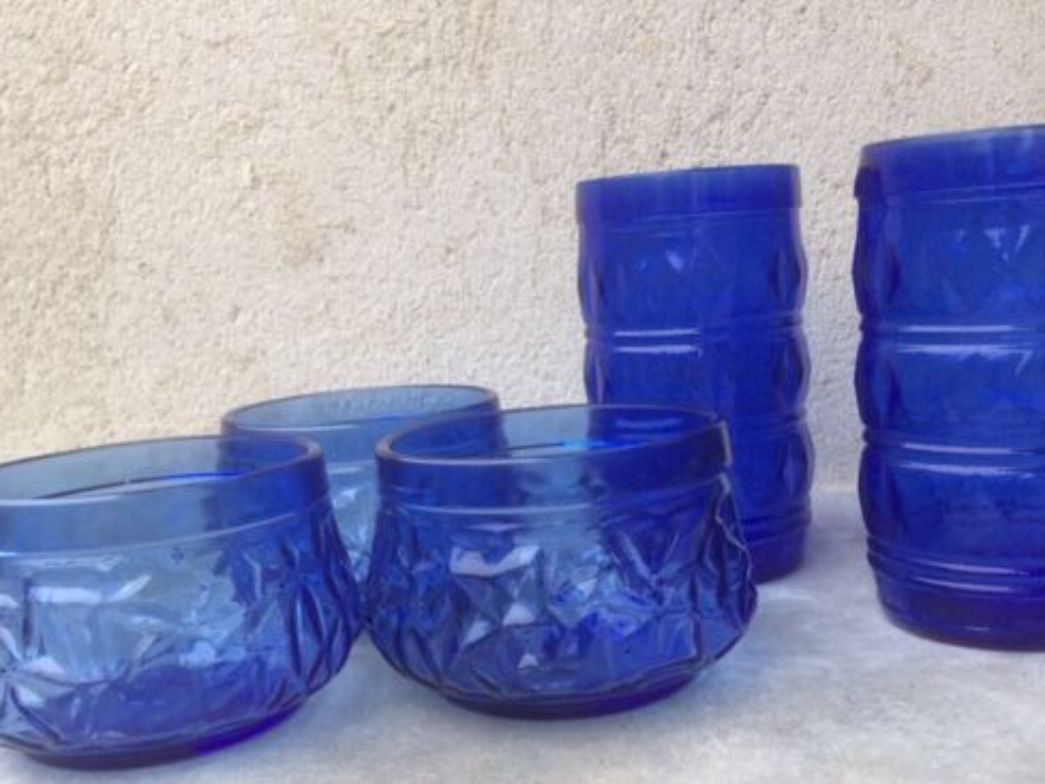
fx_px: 1147
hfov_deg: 49.0
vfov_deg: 37.6
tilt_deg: -8.8
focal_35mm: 38
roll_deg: +2.5
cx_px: 529
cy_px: 448
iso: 100
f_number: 2.2
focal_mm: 4.15
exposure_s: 1/33
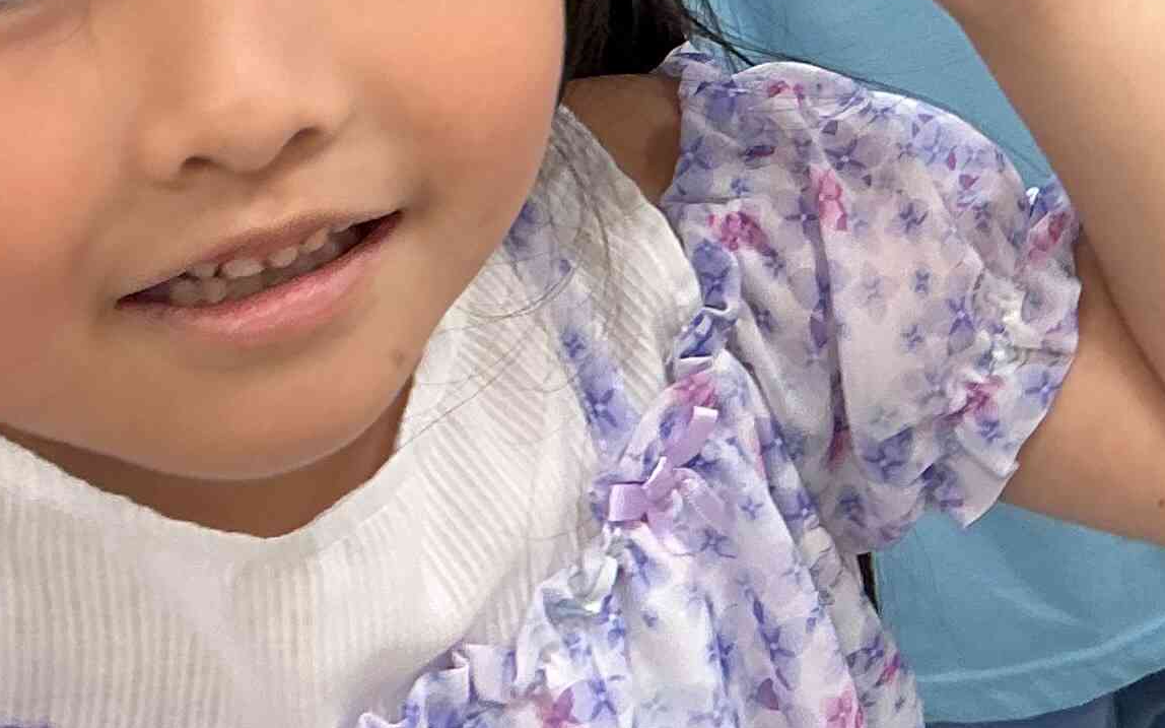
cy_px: -219
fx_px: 3428
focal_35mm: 108
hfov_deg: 18.7
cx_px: 1176
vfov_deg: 11.8
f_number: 1.8
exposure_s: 1/60
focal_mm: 3
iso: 40
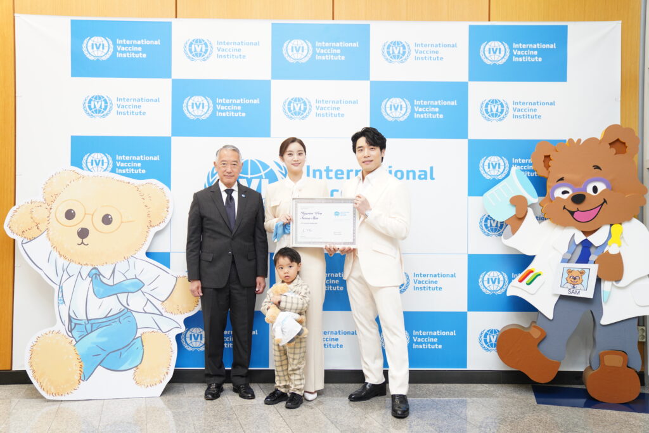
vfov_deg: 36.9
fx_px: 649
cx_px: 324
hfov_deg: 53.1
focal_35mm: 36
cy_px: 216
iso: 1000
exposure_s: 1/160
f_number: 2.8
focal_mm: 36
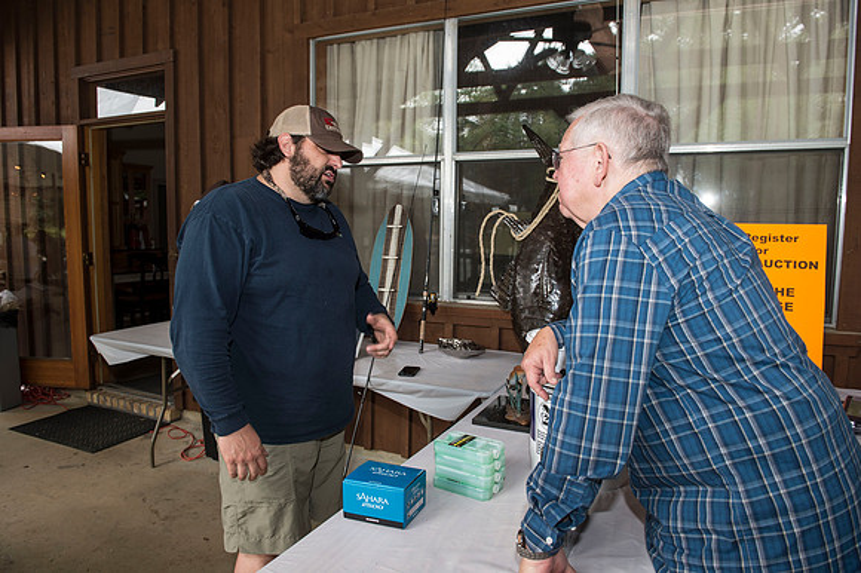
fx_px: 574
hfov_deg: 73.8
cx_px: 430
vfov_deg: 53.1
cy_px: 286
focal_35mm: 24
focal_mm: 24
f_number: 5.6
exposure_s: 1/125
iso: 250
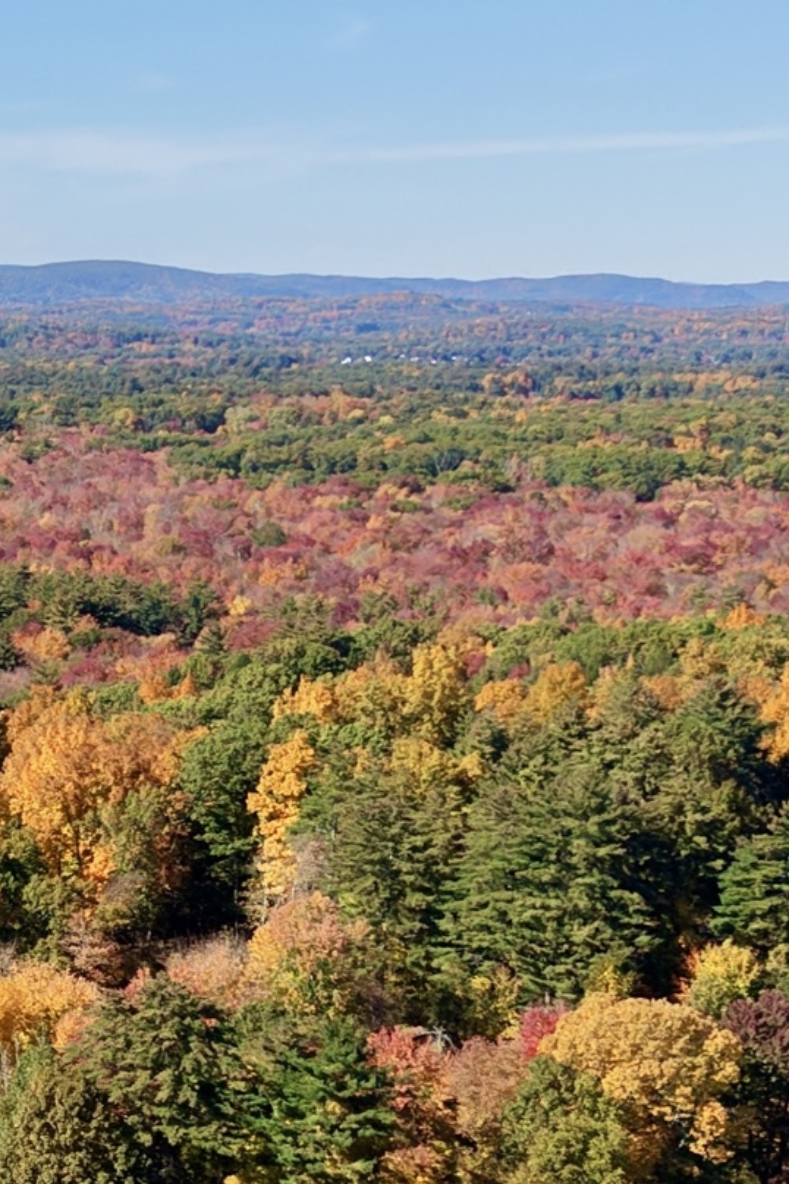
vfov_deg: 20.9
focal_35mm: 95
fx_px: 3123
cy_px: 1108
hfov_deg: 13.6
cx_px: -355
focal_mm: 8.67
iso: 270
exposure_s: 1/5000
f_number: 1.8
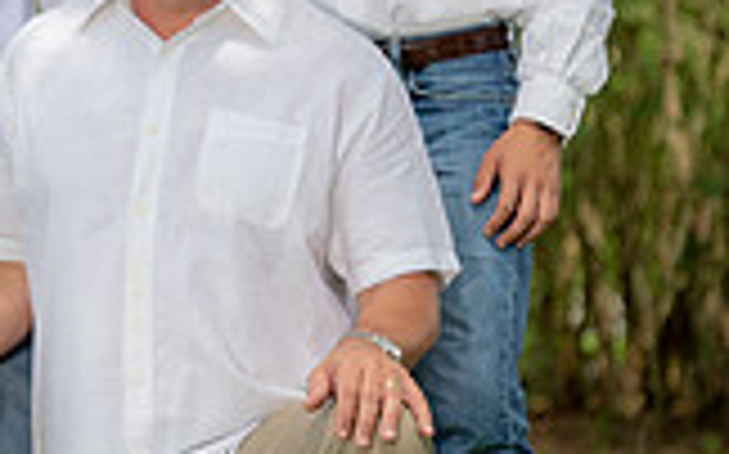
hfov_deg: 6.6
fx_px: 6274
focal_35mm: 316
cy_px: 301
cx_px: 146
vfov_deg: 4.1
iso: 100
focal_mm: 112
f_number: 4.5
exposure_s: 1/200
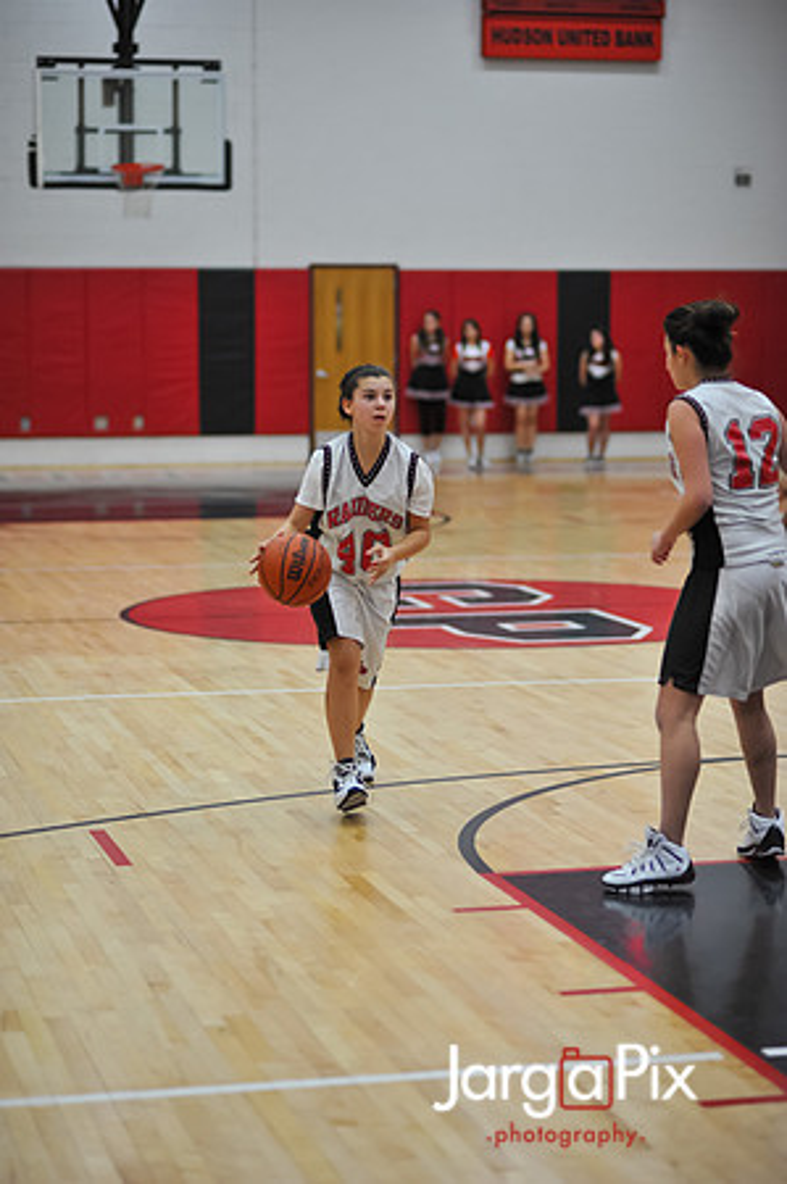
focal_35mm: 85
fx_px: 2794
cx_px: 394
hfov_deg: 16.0
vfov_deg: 23.9
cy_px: 592
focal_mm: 85
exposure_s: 1/500
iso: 800
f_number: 2
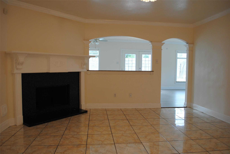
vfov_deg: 48.1
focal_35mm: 27
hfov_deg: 67.3
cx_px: 115
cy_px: 77
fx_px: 173
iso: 200
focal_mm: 18
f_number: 3.5
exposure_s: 1/30
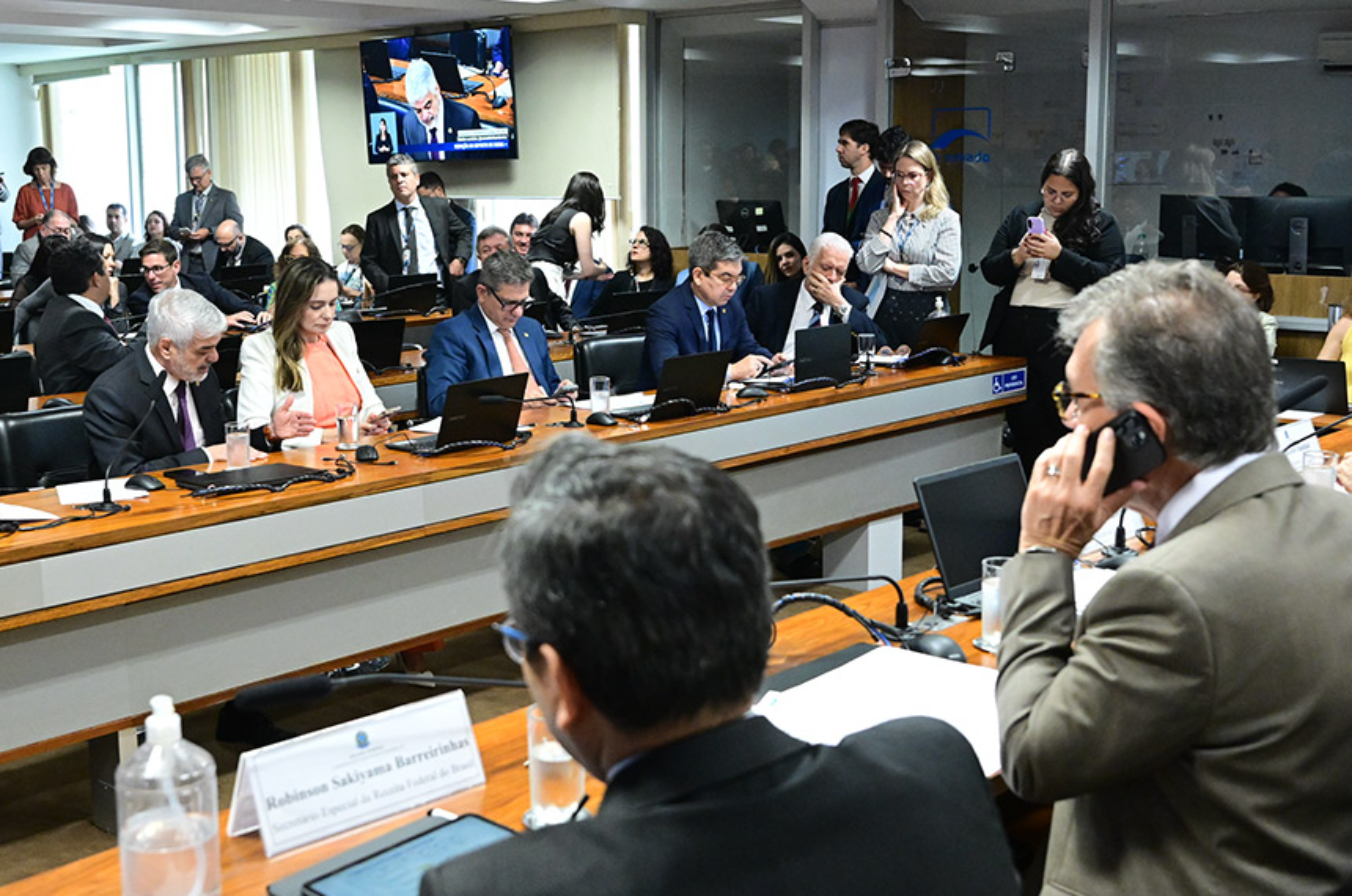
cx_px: 676
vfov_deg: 36.7
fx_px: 1349
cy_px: 448
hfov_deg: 53.2
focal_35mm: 36
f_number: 3.5
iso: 4000
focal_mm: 24
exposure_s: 1/200
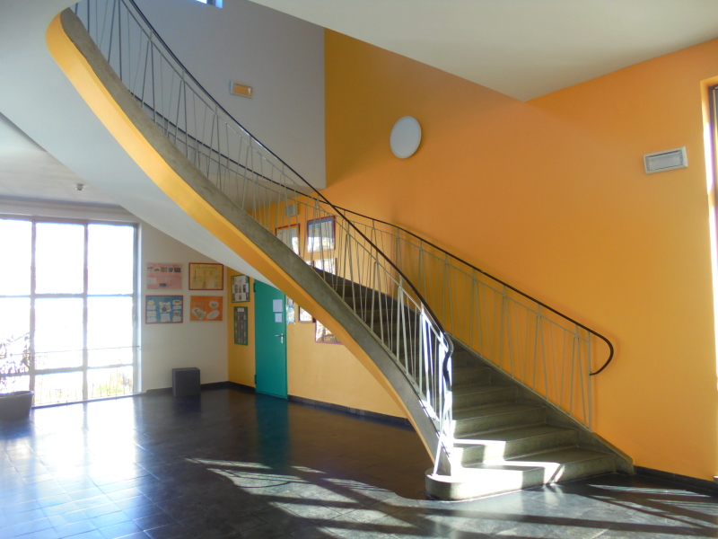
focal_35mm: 26
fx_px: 539
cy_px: 270
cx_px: 359
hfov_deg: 67.3
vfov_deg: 53.1
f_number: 3.5
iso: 100
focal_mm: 4.6
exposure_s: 1/50
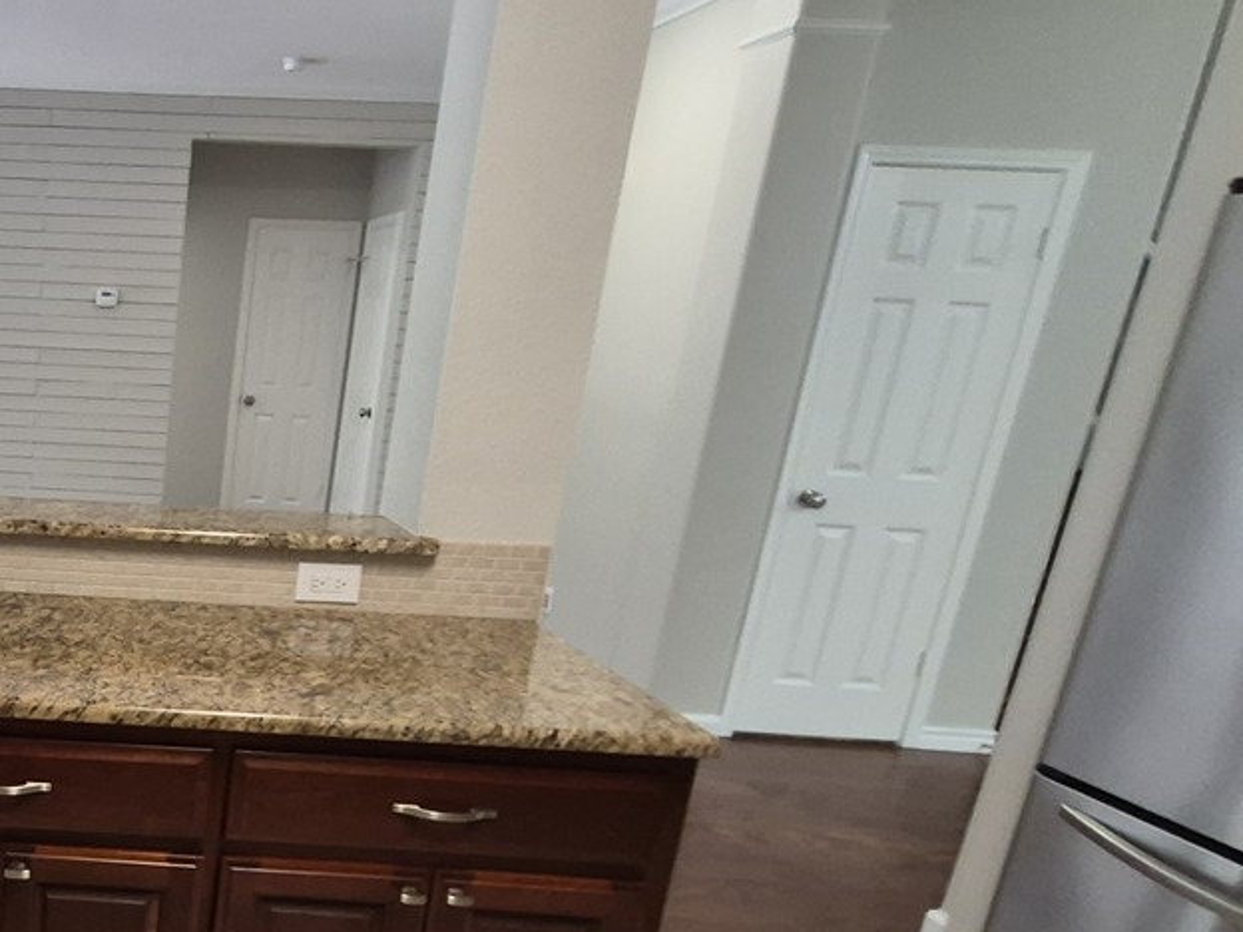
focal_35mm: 30
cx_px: 0
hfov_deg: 49.1
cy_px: 609
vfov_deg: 46.2
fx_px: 1077
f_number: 2.2
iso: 320
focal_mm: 1.74
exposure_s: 1/60
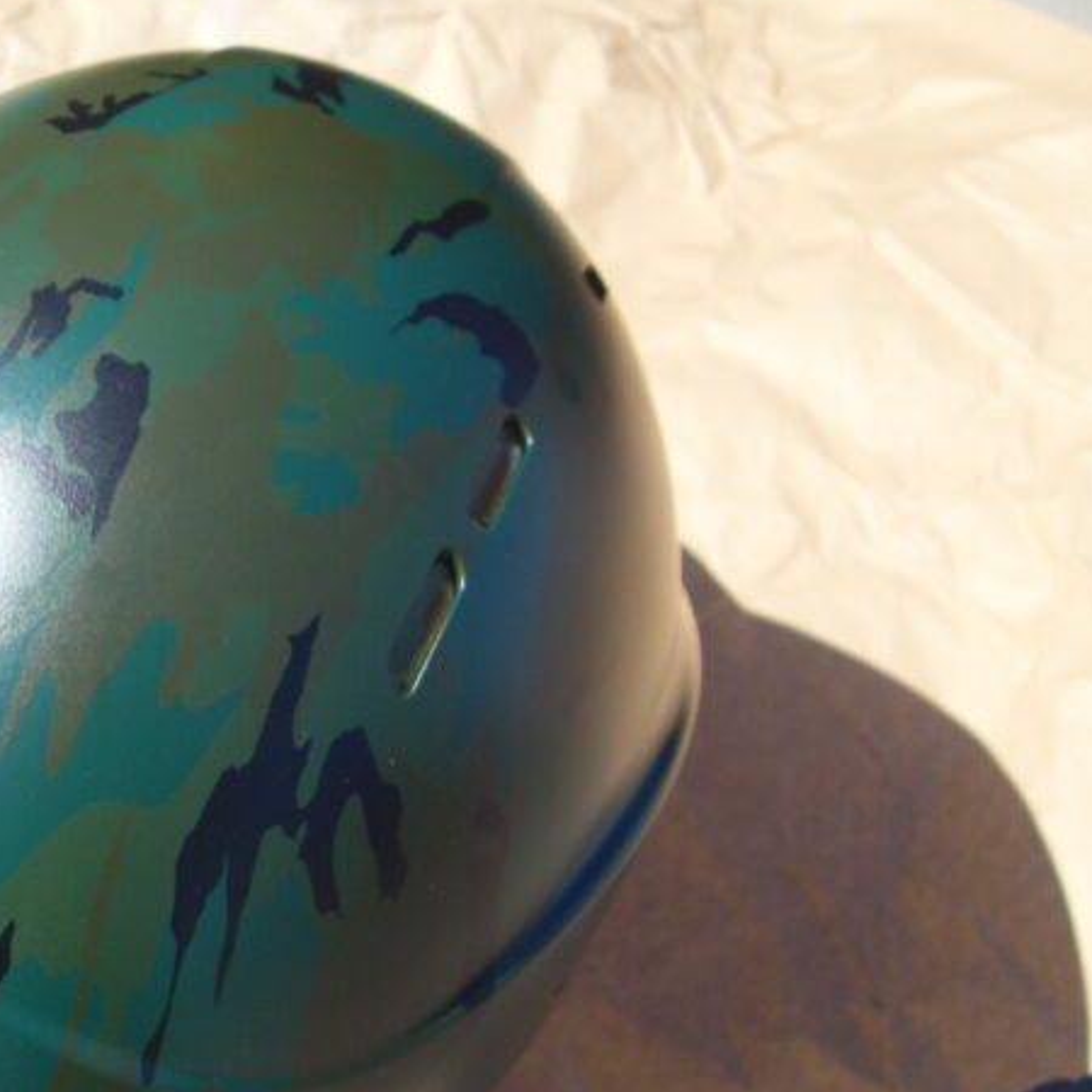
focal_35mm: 55
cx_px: 136
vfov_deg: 31.0
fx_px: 1963
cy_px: 660
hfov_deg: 29.9
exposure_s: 1/125
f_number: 7
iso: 80
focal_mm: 6.3
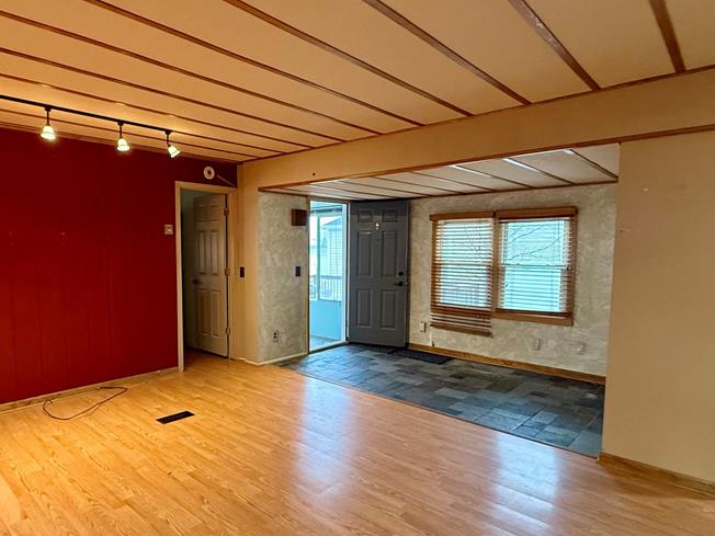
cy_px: 284
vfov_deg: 61.0
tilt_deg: -4.4
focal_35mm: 22
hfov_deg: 76.1
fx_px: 454
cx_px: 316
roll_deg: +0.2
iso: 640
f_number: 2.2
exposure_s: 1/60
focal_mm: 2.22
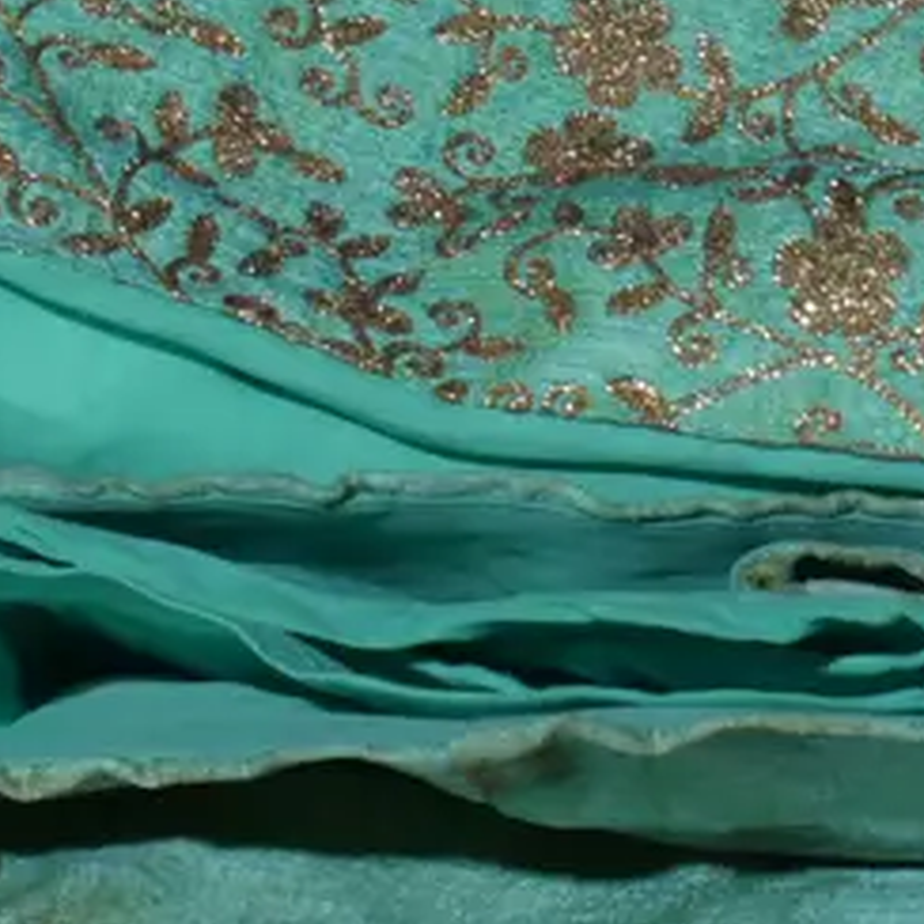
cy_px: 1348
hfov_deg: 9.0
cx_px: 1102
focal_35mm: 193
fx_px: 5829
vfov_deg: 8.9
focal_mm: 26
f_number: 7.1
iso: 320
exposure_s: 1/60
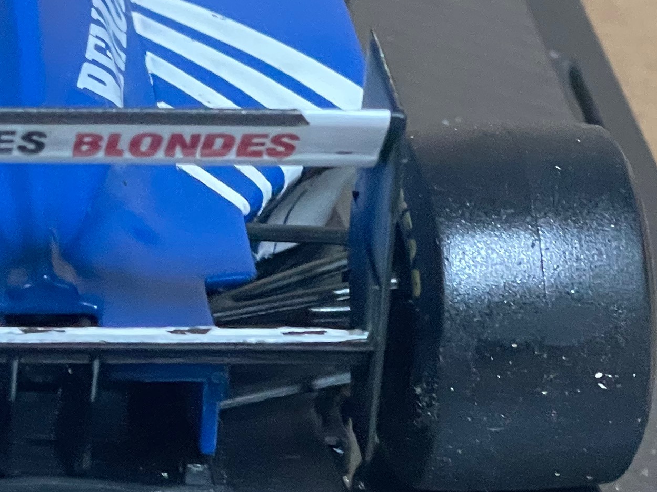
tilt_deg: -25.9
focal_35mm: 168
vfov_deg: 8.8
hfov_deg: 11.6
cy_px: 267
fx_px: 3189
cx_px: -51
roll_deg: -0.5
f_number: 2
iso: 640
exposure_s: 1/50
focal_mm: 6
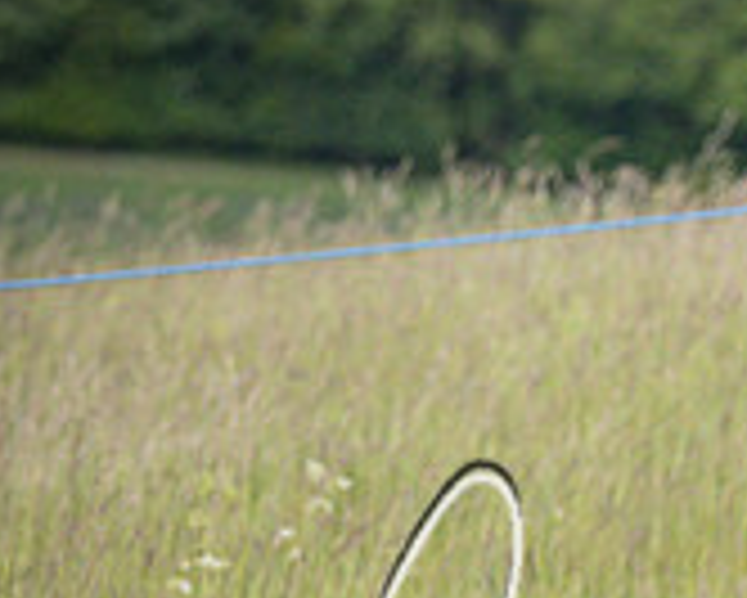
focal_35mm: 1024
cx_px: 565
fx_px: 22652
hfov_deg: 1.9
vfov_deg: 1.5
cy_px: 583
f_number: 4
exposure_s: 1/2000
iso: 400
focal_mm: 145
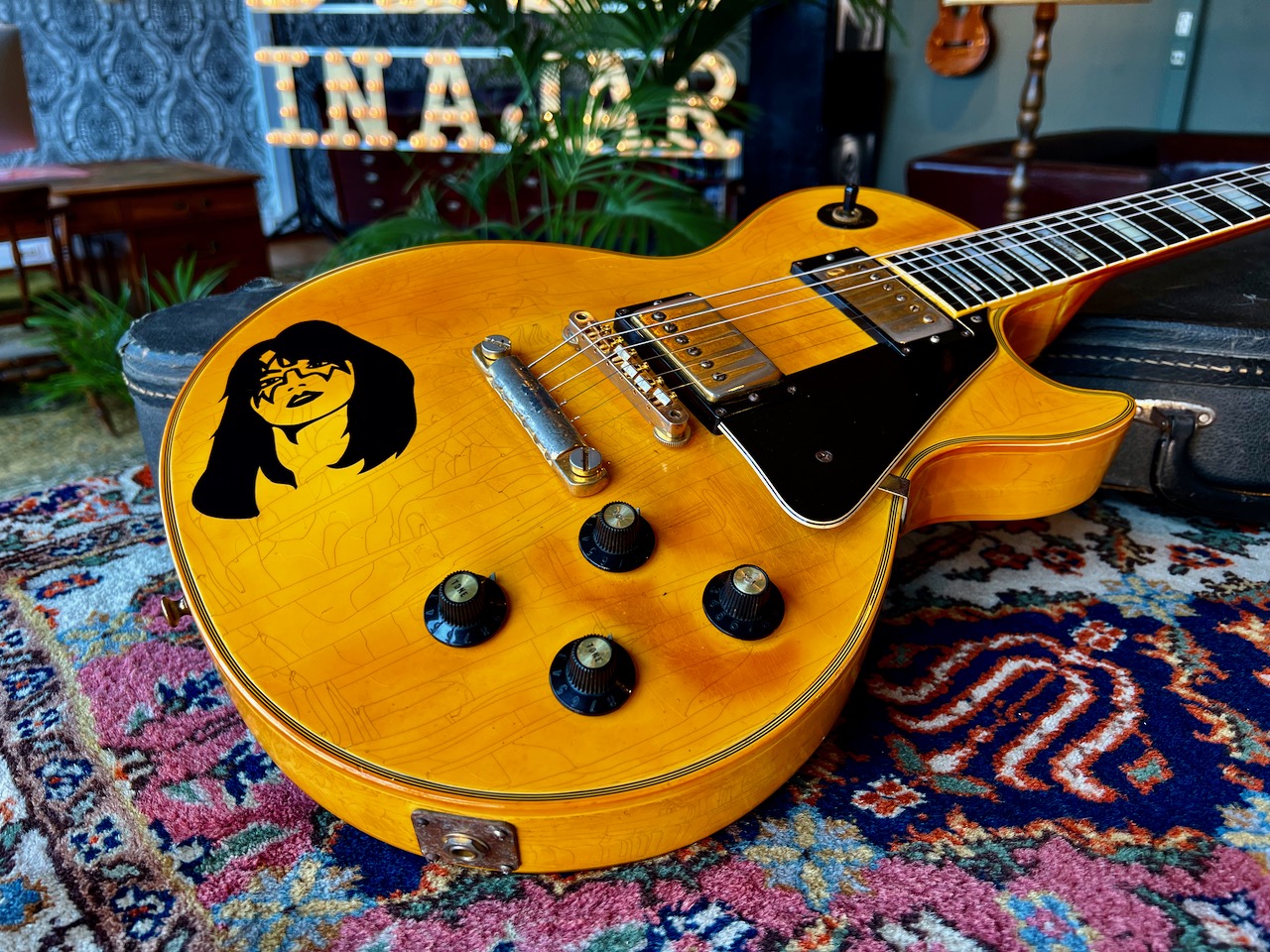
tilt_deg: -23.9
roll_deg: +1.3
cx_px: 635
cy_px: 476
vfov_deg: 53.1
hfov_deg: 67.3
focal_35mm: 26
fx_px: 954
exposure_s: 1/100
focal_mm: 5.7
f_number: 1.5
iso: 40
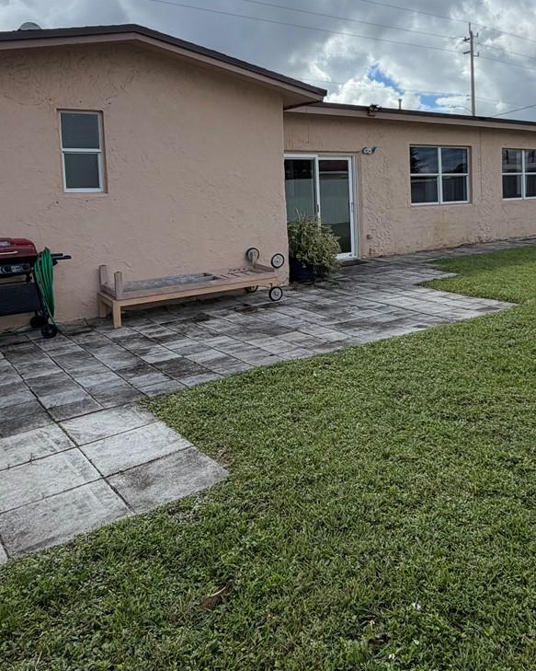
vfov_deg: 57.4
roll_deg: +2.3
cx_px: 390
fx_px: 595
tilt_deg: -3.8
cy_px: 222
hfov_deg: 47.0
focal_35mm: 30
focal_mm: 2.22
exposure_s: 1/1285
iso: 25
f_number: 2.2
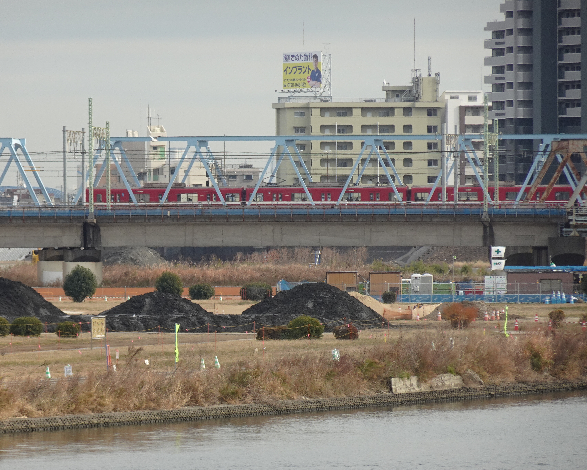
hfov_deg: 5.1
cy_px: 235
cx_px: 288
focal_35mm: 382
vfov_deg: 4.1
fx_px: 6636
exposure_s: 1/200
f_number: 6.3
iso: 100
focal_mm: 59.39
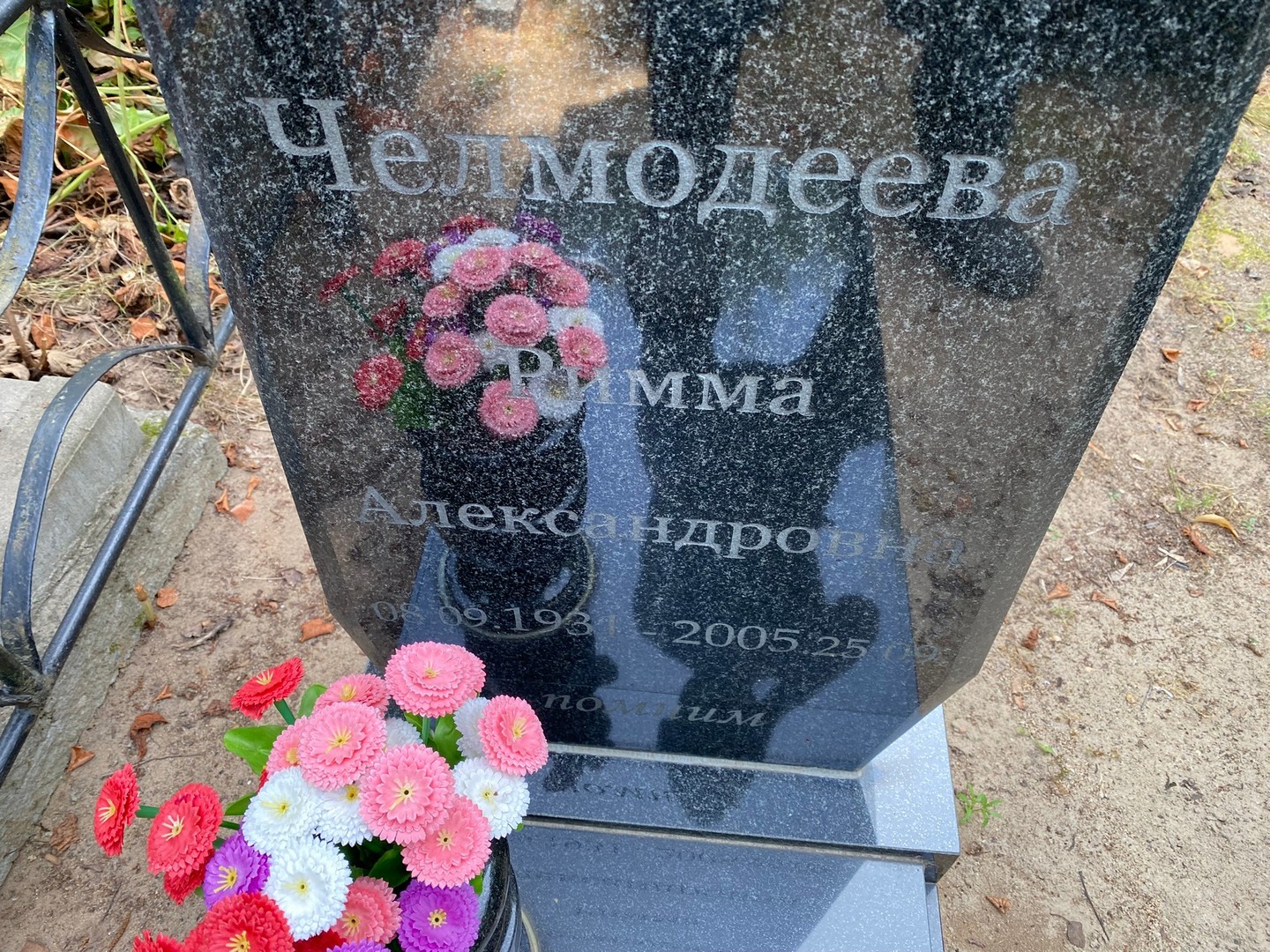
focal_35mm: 26
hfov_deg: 67.3
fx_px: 954
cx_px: 635
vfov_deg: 53.1
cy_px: 476
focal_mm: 4.25
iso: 64
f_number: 1.8
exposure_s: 1/121
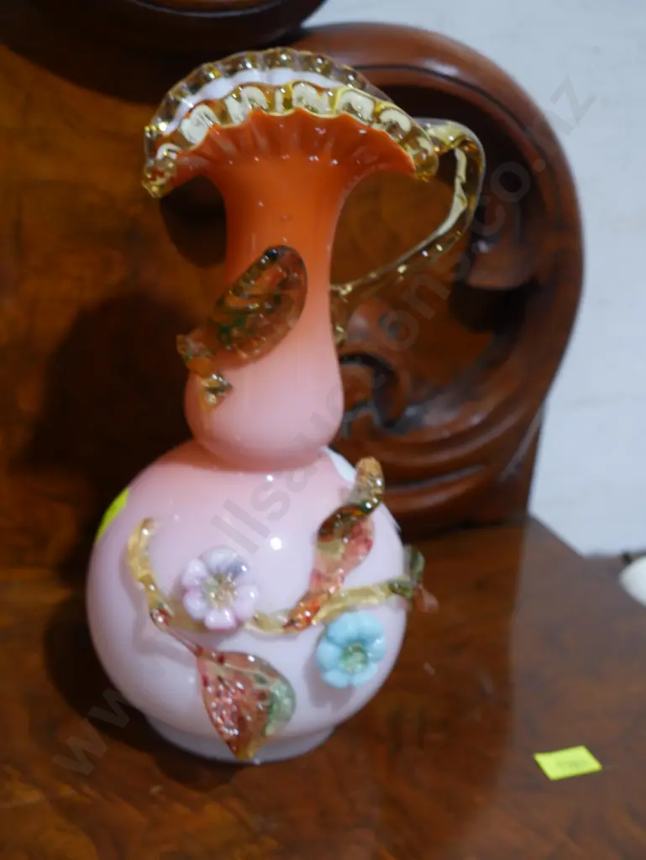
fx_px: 1392
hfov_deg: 26.1
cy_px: 430
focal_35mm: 56
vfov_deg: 34.3
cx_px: 323
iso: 800
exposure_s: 1/60
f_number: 5.3
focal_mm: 28
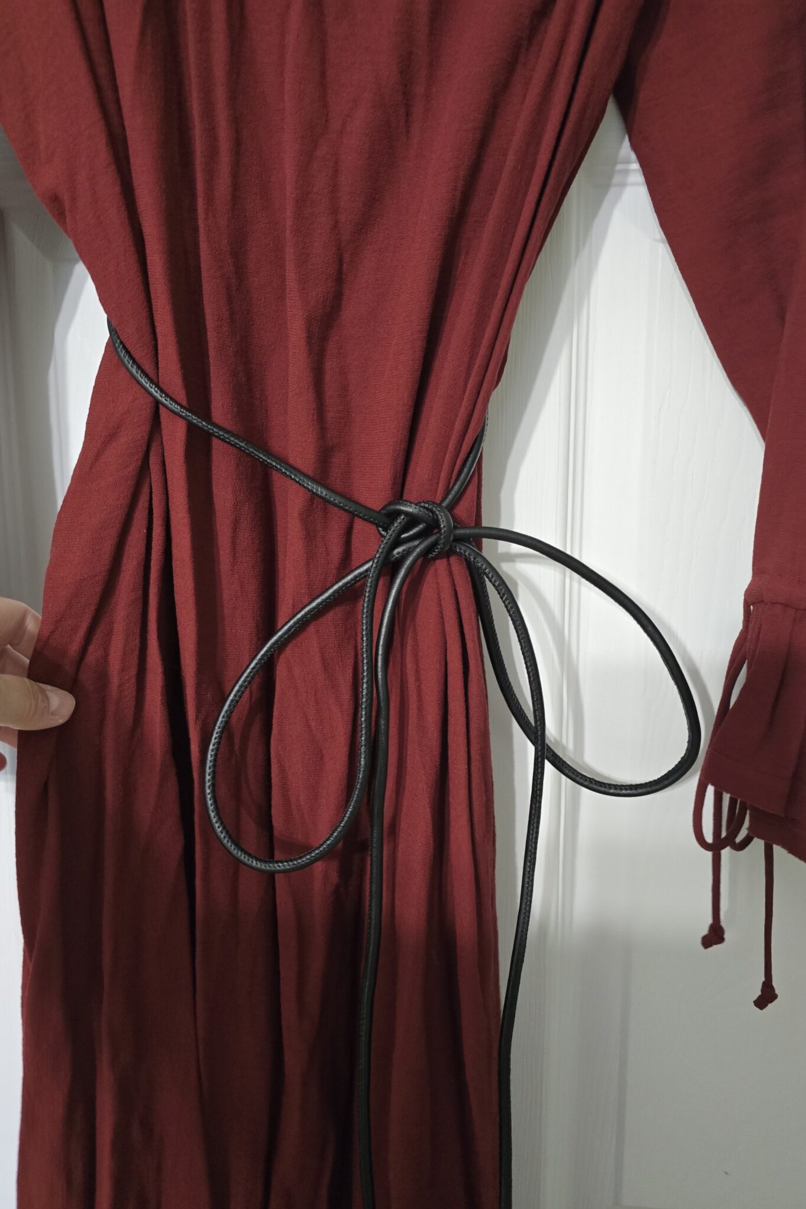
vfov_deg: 73.7
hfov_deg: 53.1
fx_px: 806
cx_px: 397
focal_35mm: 24
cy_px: 605
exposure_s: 1/60
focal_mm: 6.3
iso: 800
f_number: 1.7
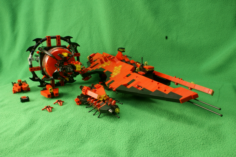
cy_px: 78
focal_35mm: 36
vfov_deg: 36.9
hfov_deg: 53.1
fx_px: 236
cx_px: 118
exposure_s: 30
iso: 100
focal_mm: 24
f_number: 22
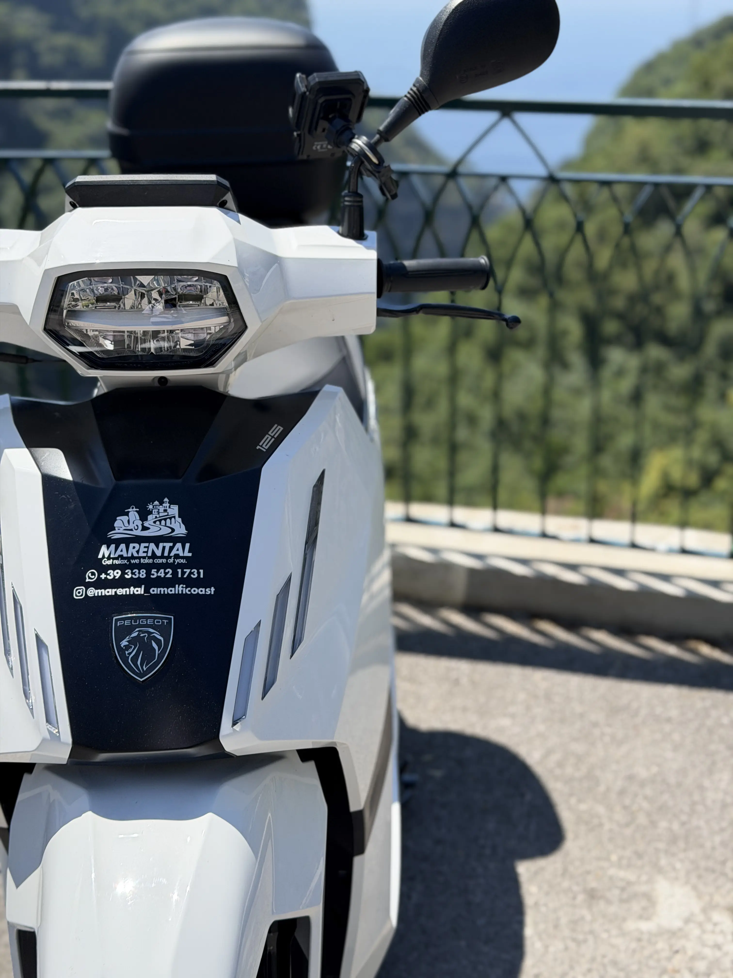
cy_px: 489
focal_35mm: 48
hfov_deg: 30.3
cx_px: 366
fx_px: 1355
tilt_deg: -19.2
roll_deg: +0.3
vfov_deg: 39.7
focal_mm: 6.76
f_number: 1.78
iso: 100
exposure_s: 1/4098
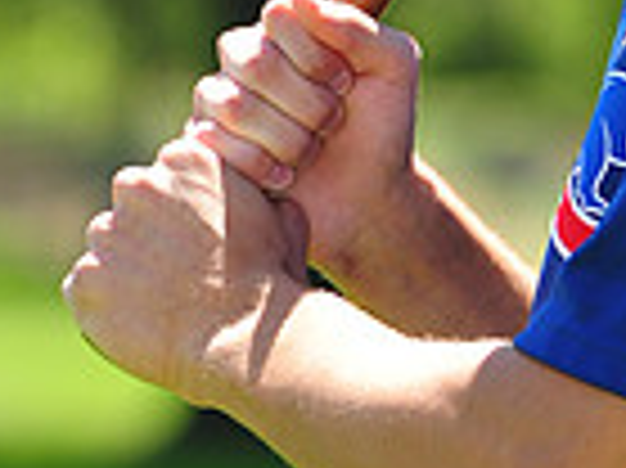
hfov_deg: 2.8
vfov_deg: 2.1
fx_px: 12684
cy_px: -292
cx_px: 698
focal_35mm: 702
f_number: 5.6
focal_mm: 175
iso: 200
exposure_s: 1/320
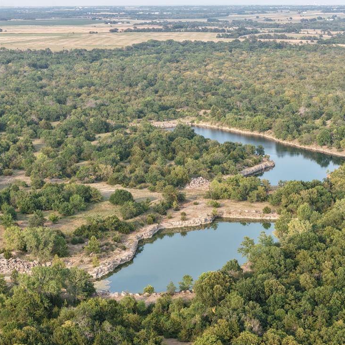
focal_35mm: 87
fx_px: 981
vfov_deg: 19.9
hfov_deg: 19.9
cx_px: 242
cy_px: 172
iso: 125
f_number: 2.8
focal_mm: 19.35
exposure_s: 1/240
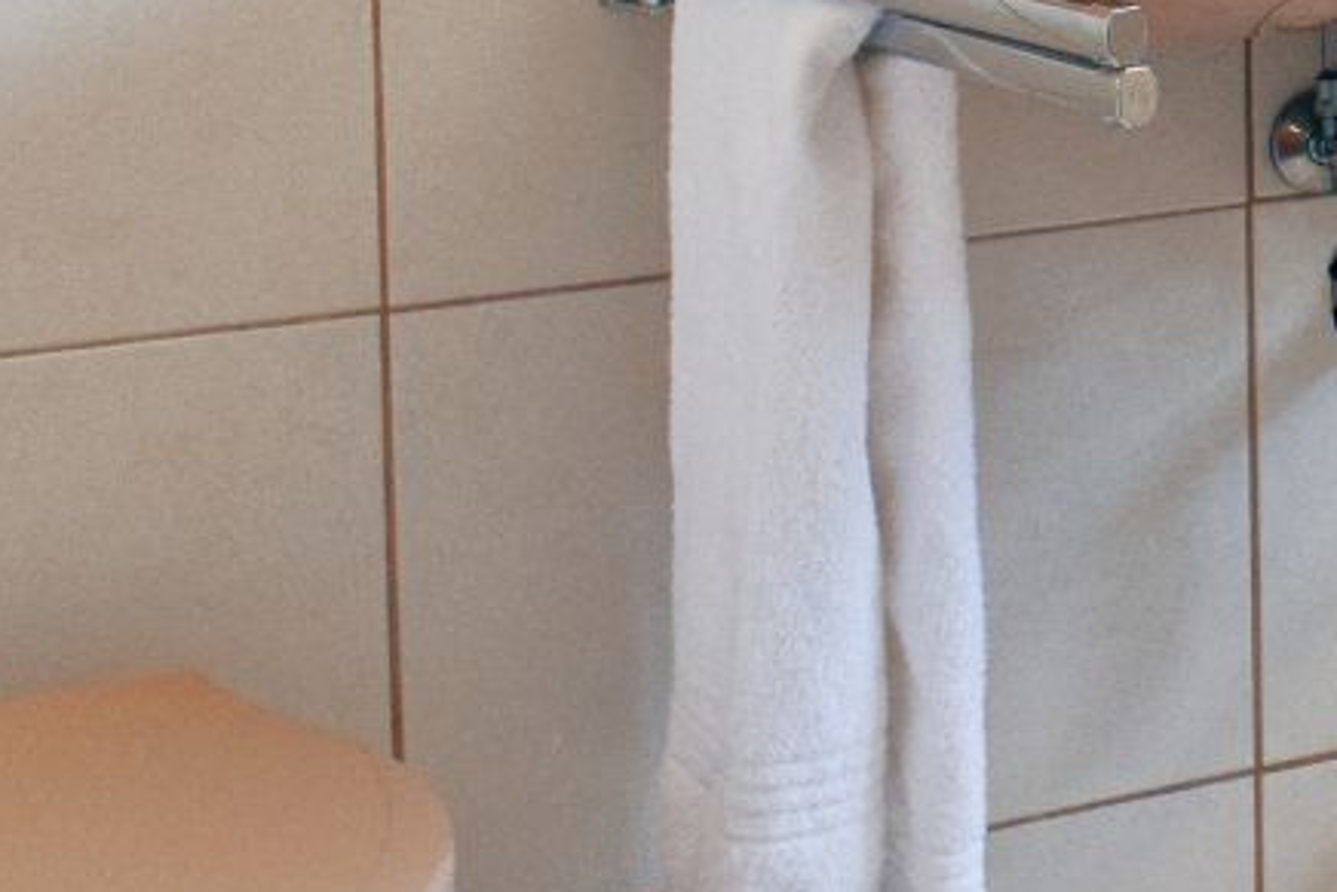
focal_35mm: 88
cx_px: 2147
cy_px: -372
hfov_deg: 19.4
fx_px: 3269
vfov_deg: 14.7
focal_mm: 20
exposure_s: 1/60
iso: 1250
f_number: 8
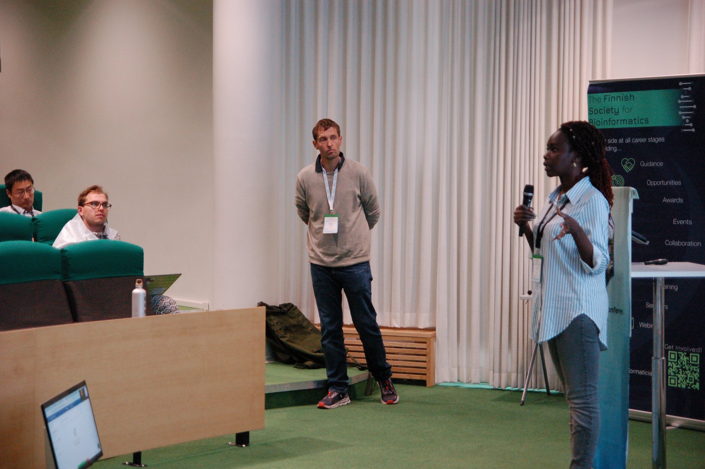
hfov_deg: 27.0
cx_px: 352
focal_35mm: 75
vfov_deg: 18.2
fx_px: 1468
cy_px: 234
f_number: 3.2
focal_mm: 50
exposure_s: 1/125
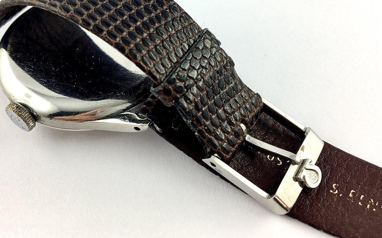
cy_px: 67
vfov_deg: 31.5
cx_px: 155
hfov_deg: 49.0
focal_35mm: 40
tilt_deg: -46.9
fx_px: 416
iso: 25
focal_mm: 4.15
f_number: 2.2
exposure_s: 1/108
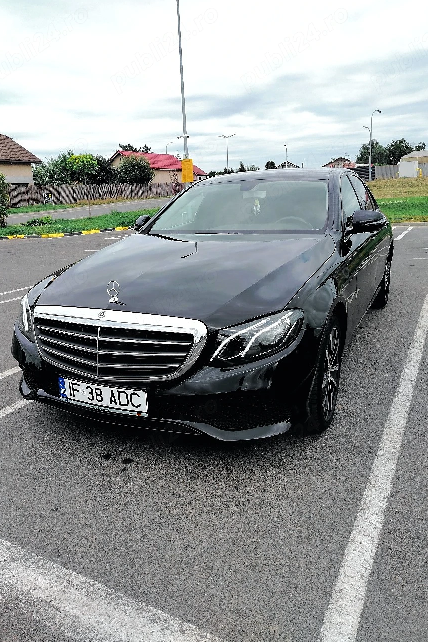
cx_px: 197
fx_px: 464
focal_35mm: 26
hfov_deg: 49.5
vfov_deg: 69.4
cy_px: 328
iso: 100
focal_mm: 5.25
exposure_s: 1/476
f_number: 1.75
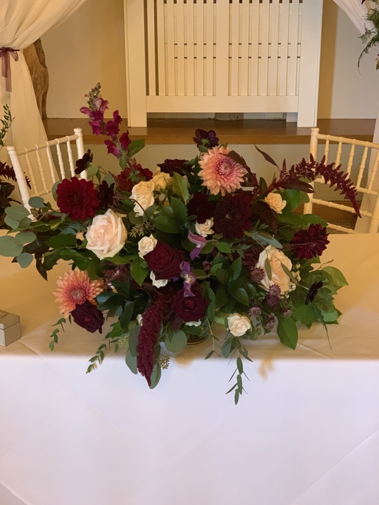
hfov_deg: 28.0
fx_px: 759
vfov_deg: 36.8
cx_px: 190
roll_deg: -0.7
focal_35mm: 52
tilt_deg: -20.6
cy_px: 252
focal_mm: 6
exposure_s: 1/33
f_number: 2.4
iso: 500
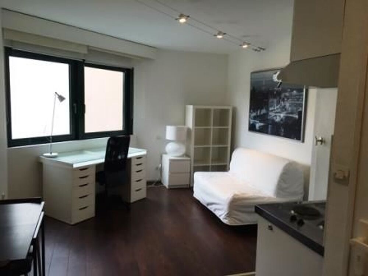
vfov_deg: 48.2
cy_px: 138
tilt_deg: -5.9
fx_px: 308
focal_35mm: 29
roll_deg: -1.1
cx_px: 184
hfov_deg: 61.7
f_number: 2.2
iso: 40
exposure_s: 1/33
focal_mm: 4.15
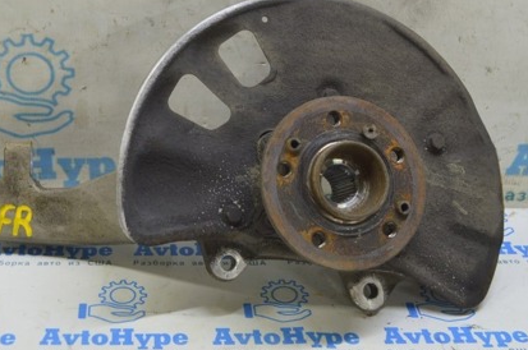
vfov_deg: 21.4
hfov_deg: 31.5
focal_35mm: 63
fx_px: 919
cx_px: 139
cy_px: 98
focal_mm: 27
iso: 400
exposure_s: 1/20
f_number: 5.6
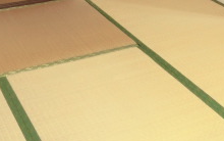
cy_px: -98
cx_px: 90
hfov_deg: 27.8
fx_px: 452
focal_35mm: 74
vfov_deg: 15.6
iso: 250
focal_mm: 4.3
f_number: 3.2
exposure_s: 1/60
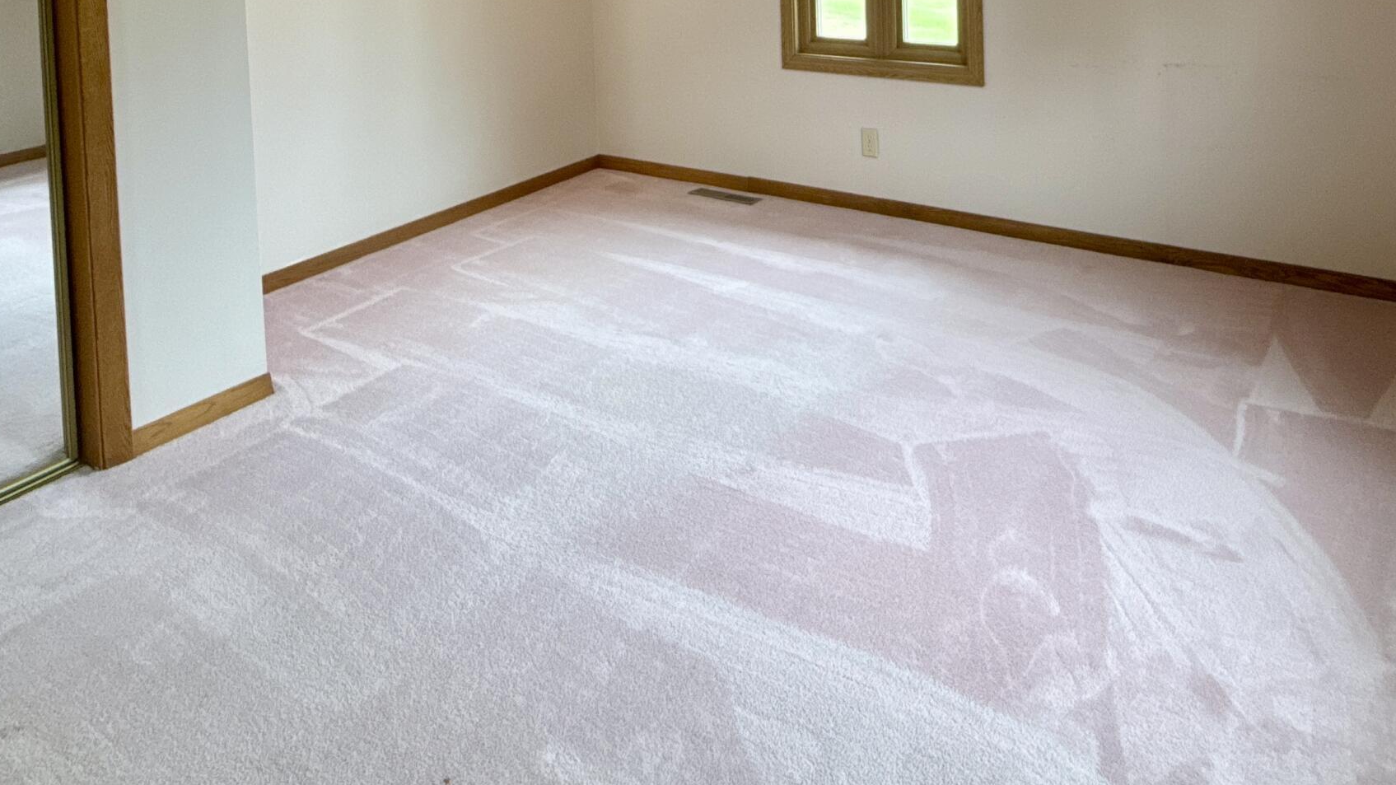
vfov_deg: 36.2
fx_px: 999
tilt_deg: -2.2
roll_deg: +0.8
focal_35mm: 27
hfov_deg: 68.8
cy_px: -86
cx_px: 873
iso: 200
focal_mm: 2.22
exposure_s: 1/120
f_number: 2.2
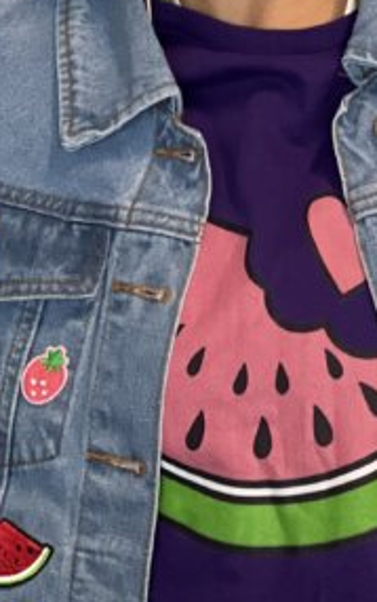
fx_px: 3498
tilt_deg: -7.1
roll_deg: +1.3
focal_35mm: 213
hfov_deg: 6.2
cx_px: 230
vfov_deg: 9.8
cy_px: 115
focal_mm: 9
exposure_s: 1/40
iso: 250
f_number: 2.8
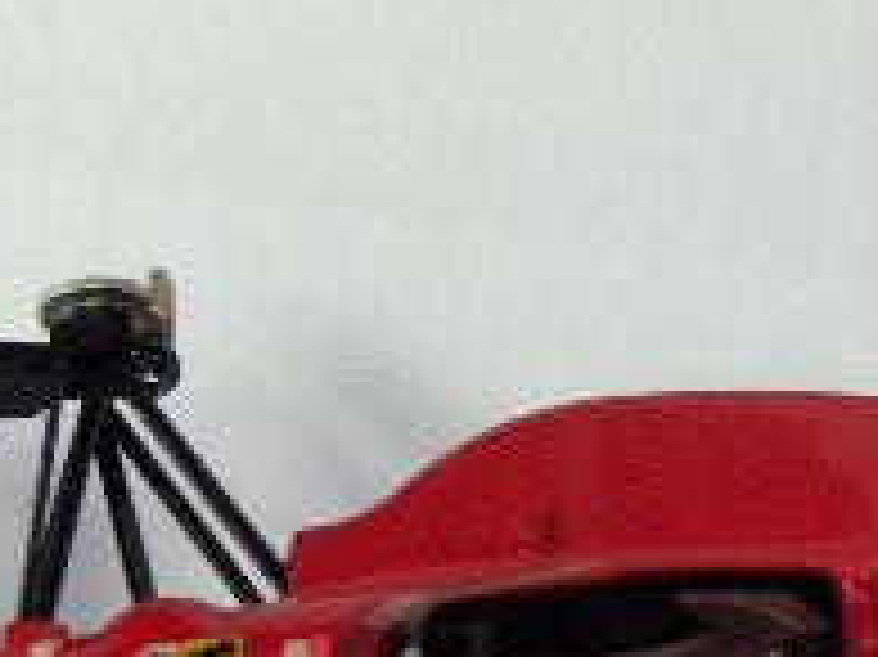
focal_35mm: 128
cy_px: 495
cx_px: 662
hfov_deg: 15.3
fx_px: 3245
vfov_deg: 11.5
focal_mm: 8
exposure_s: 1/61.3
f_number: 2.8
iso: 200
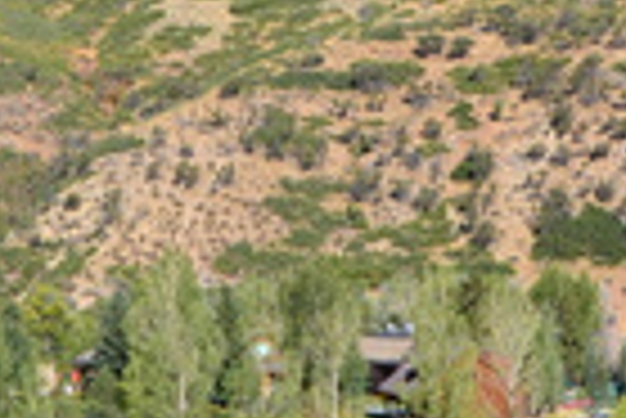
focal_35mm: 124
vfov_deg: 11.1
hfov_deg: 16.5
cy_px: 119
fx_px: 2158
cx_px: 194
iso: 400
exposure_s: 1/400
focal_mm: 18
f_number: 11
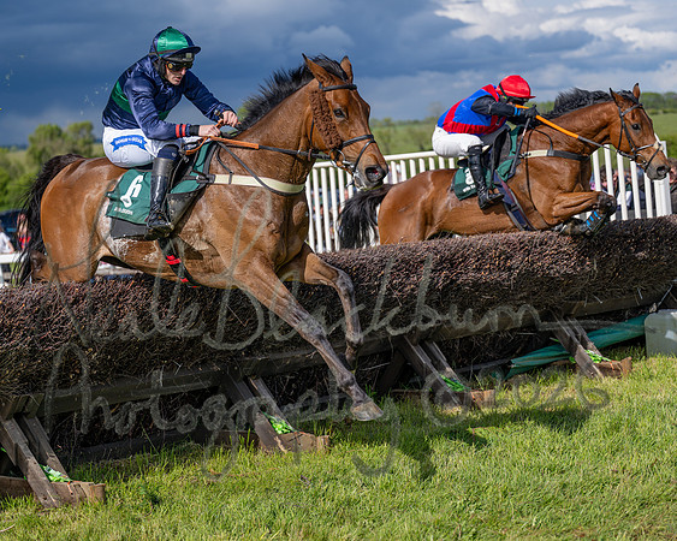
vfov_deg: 18.7
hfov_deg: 23.3
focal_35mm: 82
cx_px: 317
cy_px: 270
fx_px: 1644
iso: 100
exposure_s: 1/2000
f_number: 2.8
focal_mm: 70
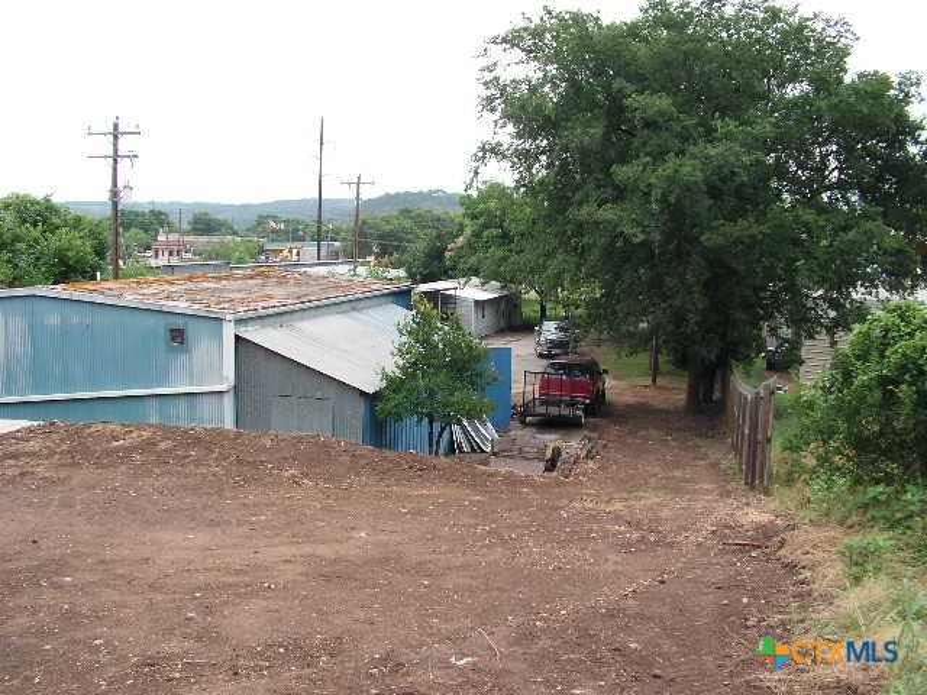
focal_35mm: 36
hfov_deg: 51.4
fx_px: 964
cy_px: 348
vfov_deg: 39.7
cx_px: 464
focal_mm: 6
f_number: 4.8
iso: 50
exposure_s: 1/60
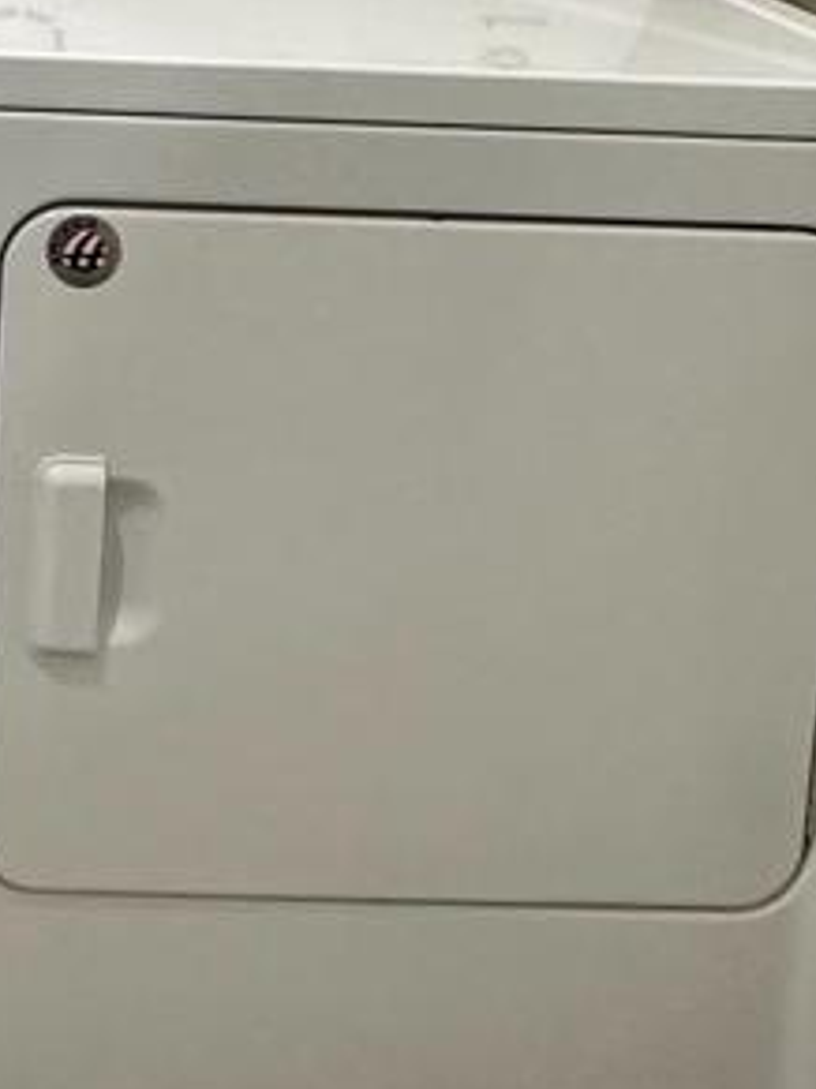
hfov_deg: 18.4
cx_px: -262
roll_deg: -3.3
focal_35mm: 74
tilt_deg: -5.7
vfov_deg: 24.3
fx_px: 2328
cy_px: -153
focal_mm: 2.22
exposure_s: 1/120
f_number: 2.2
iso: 250
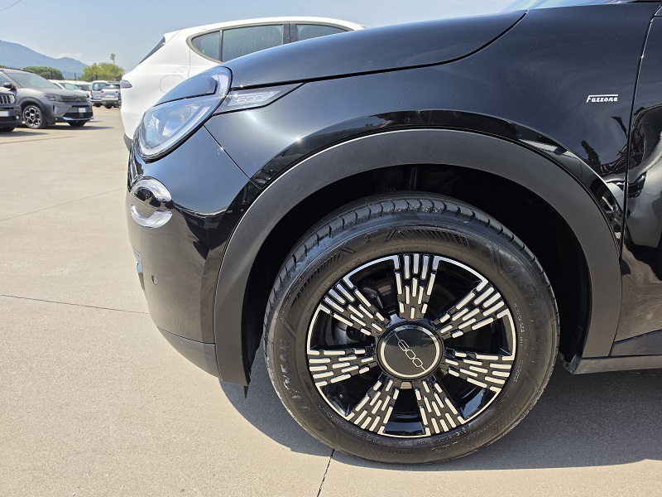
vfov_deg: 58.9
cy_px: 248
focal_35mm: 23
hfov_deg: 73.9
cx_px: 331
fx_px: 440
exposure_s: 1/5445
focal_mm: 6.5
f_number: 1.4
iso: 64
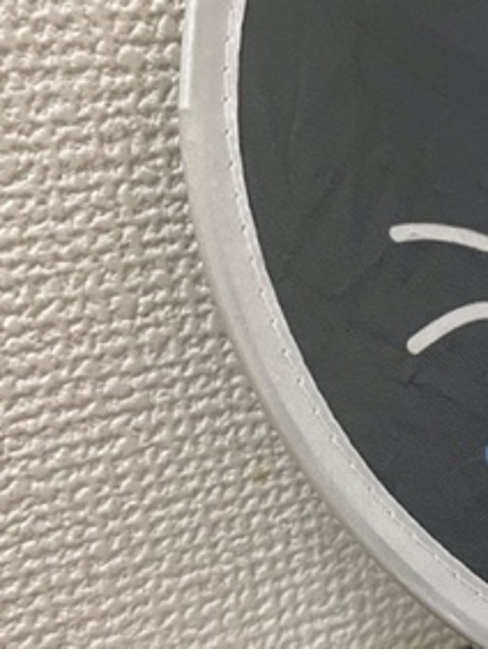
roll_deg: +3.7
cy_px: 400
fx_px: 1107
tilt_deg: -14.0
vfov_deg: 32.5
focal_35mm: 59
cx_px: 453
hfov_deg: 24.1
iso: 250
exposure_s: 1/50
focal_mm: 4.2
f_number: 1.6
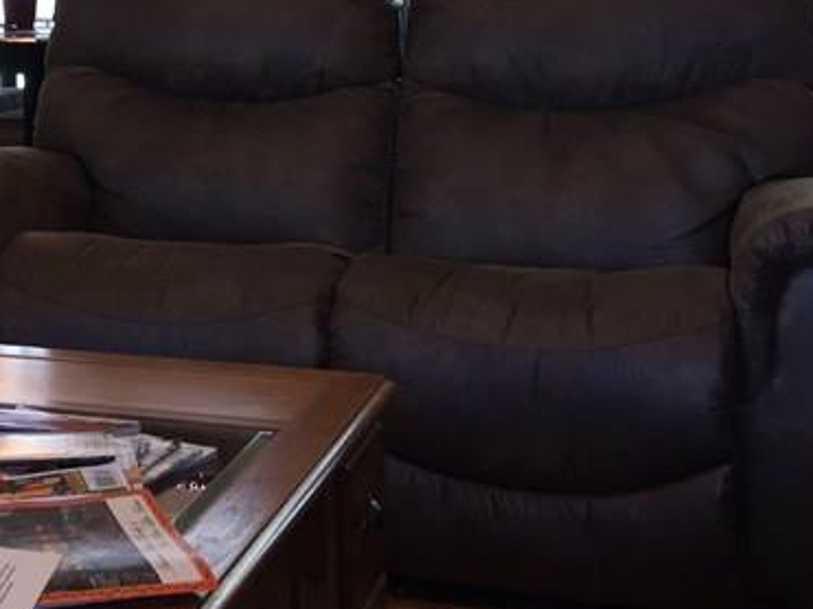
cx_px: -72
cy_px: -129
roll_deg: -0.2
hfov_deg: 23.0
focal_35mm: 80
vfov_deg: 17.5
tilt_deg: +2.4
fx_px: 1878
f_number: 2.2
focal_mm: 4.15
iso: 64
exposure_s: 1/30
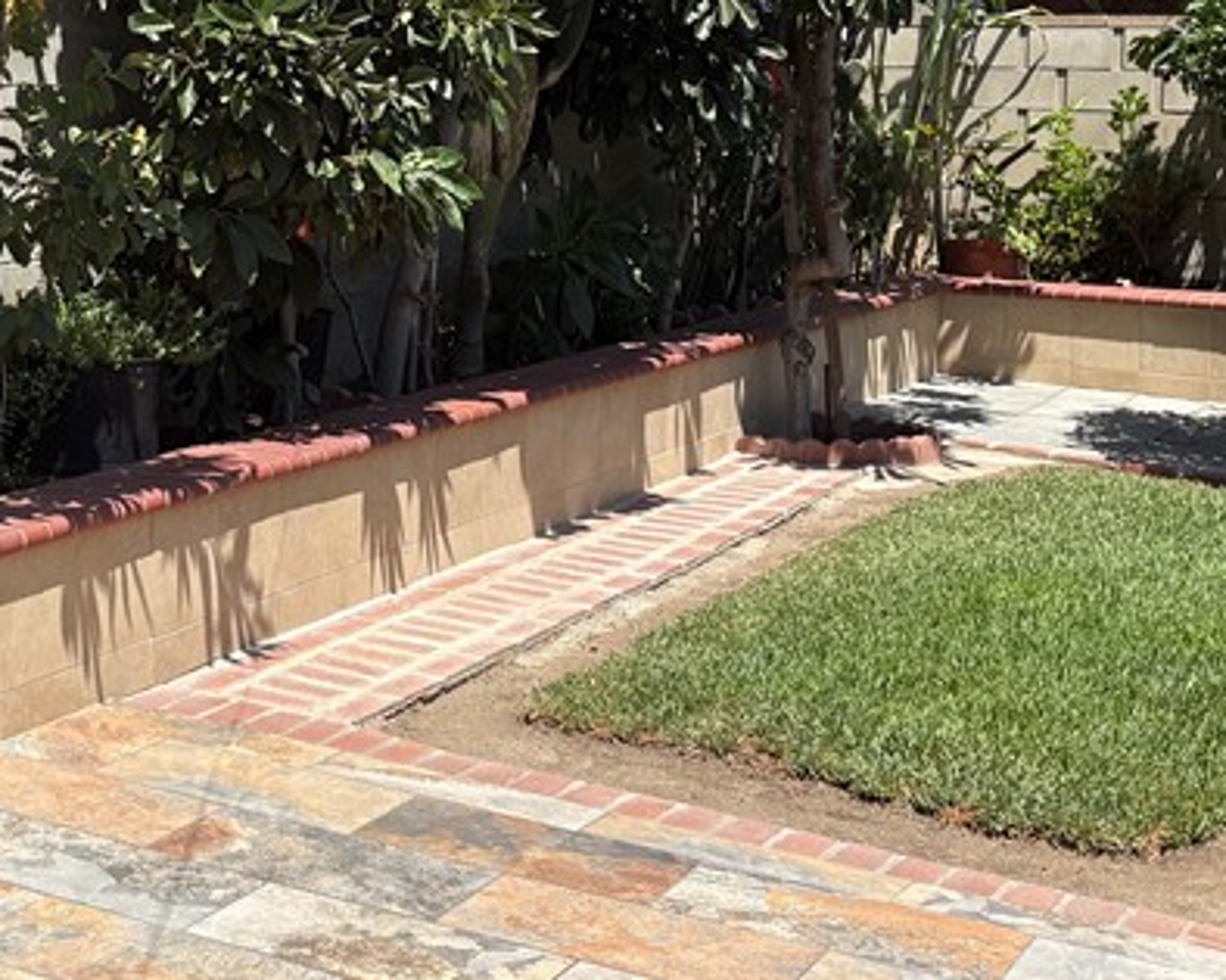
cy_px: 240
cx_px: 193
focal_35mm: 66
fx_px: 2394
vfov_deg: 22.9
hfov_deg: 27.9
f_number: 1.6
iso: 50
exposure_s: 1/2865
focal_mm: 5.96
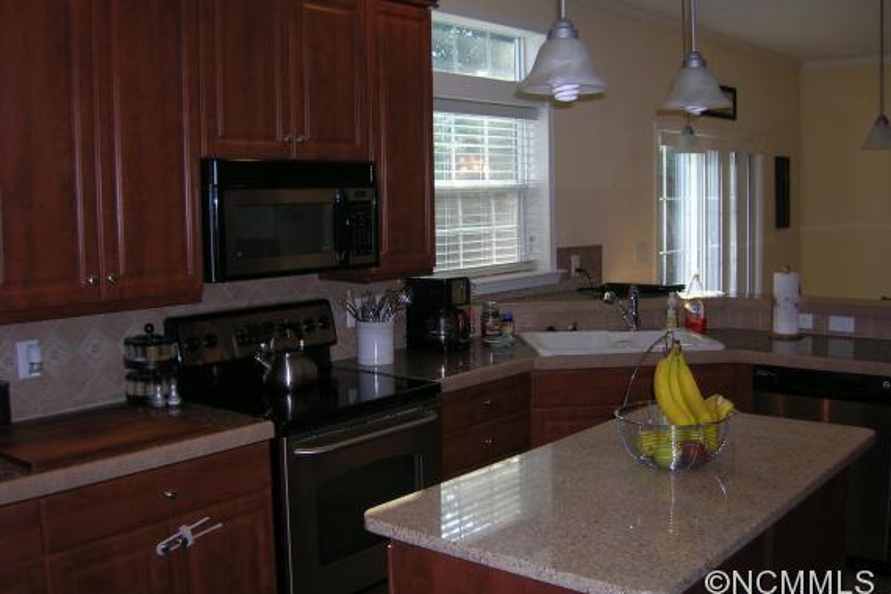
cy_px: 278
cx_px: 446
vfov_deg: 36.9
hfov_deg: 53.1
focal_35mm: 36
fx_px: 891
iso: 69
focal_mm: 5.7
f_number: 2.9
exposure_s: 1/60.1
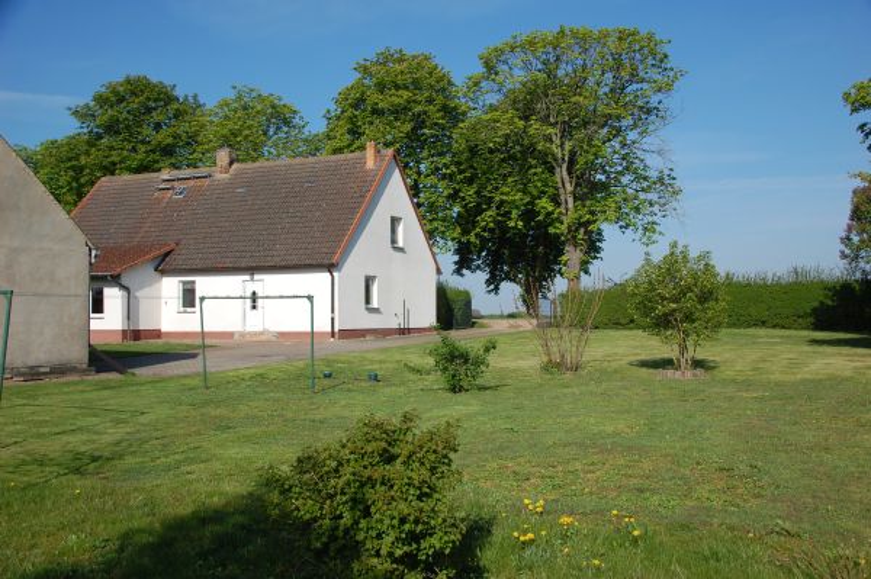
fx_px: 943
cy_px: 290
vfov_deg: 34.2
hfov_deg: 49.6
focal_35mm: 39
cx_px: 436
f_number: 10
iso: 200
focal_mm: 26
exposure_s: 1/400
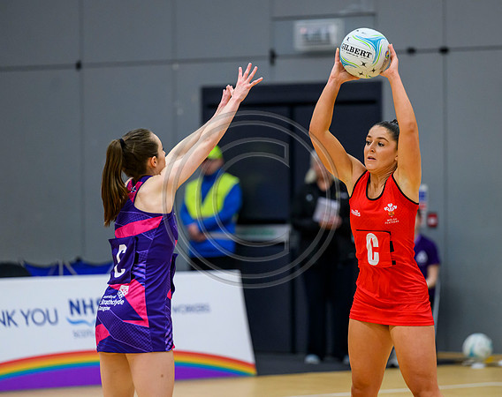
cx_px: 296
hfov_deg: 7.9
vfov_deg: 6.3
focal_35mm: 245
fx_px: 3620
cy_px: 213
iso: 4000
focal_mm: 200
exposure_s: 1/1000
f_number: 3.2
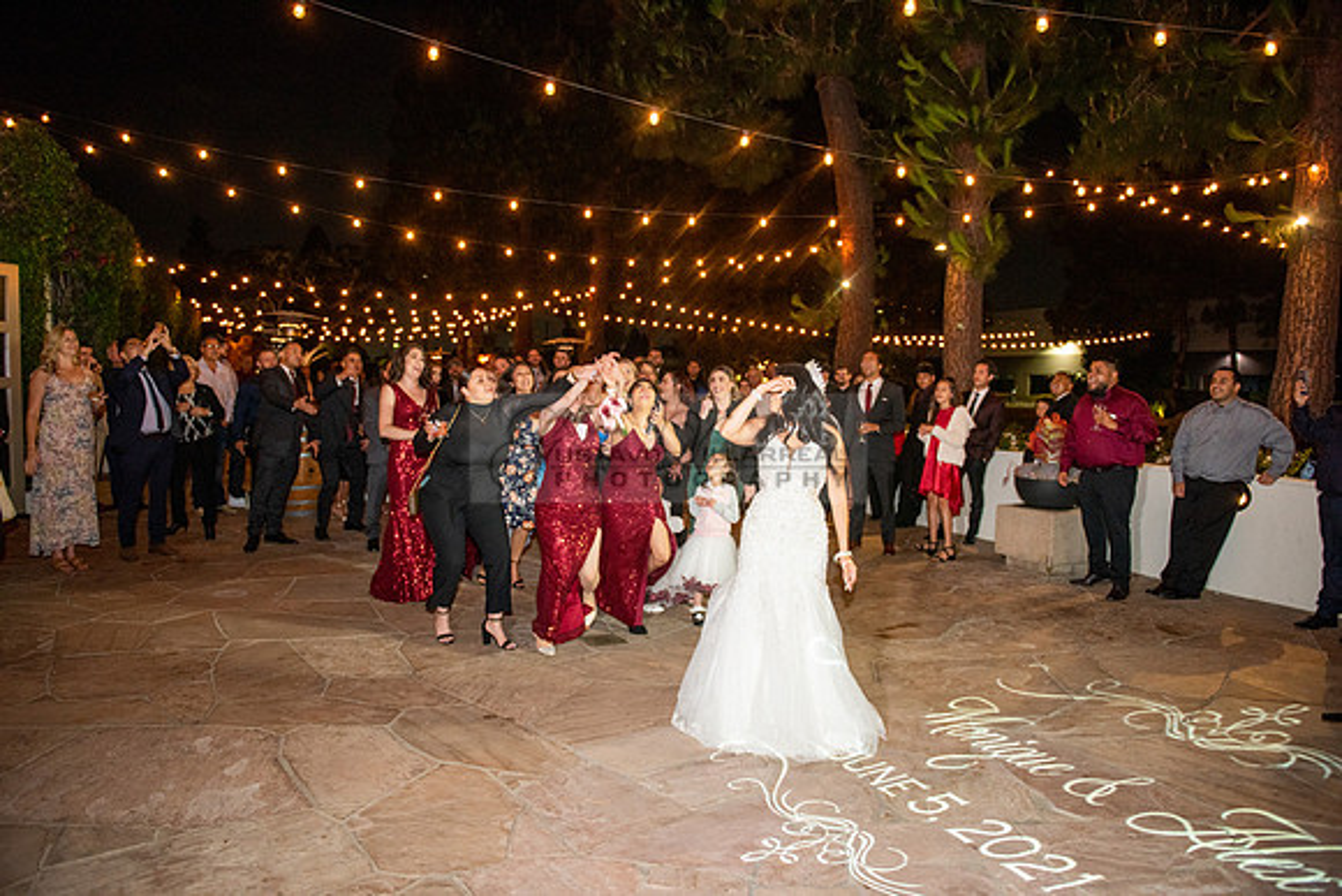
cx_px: 671
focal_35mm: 24
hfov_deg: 73.7
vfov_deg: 53.2
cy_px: 448
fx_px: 895
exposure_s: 1/125
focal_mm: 24
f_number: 2.8
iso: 1250
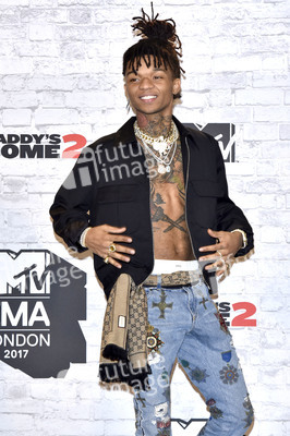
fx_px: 1876
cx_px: 145
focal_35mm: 155
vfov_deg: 13.3
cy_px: 218
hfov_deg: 8.8
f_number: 6.3
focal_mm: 155
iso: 2000
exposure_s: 1/250
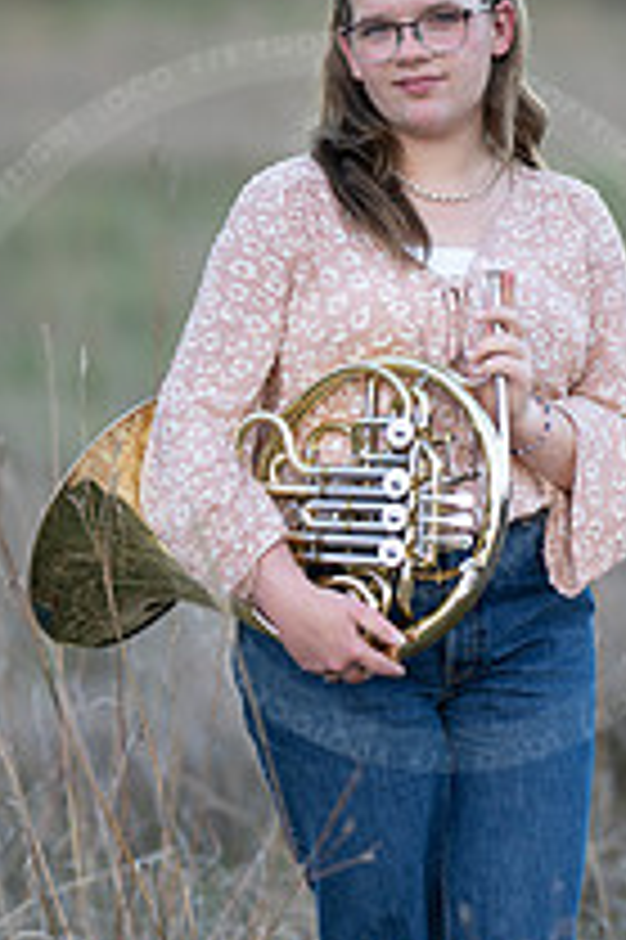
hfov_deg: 7.5
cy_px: 580
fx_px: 4781
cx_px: 455
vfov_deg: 11.2
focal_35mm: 183
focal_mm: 85
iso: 160
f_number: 1.2
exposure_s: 1/1000
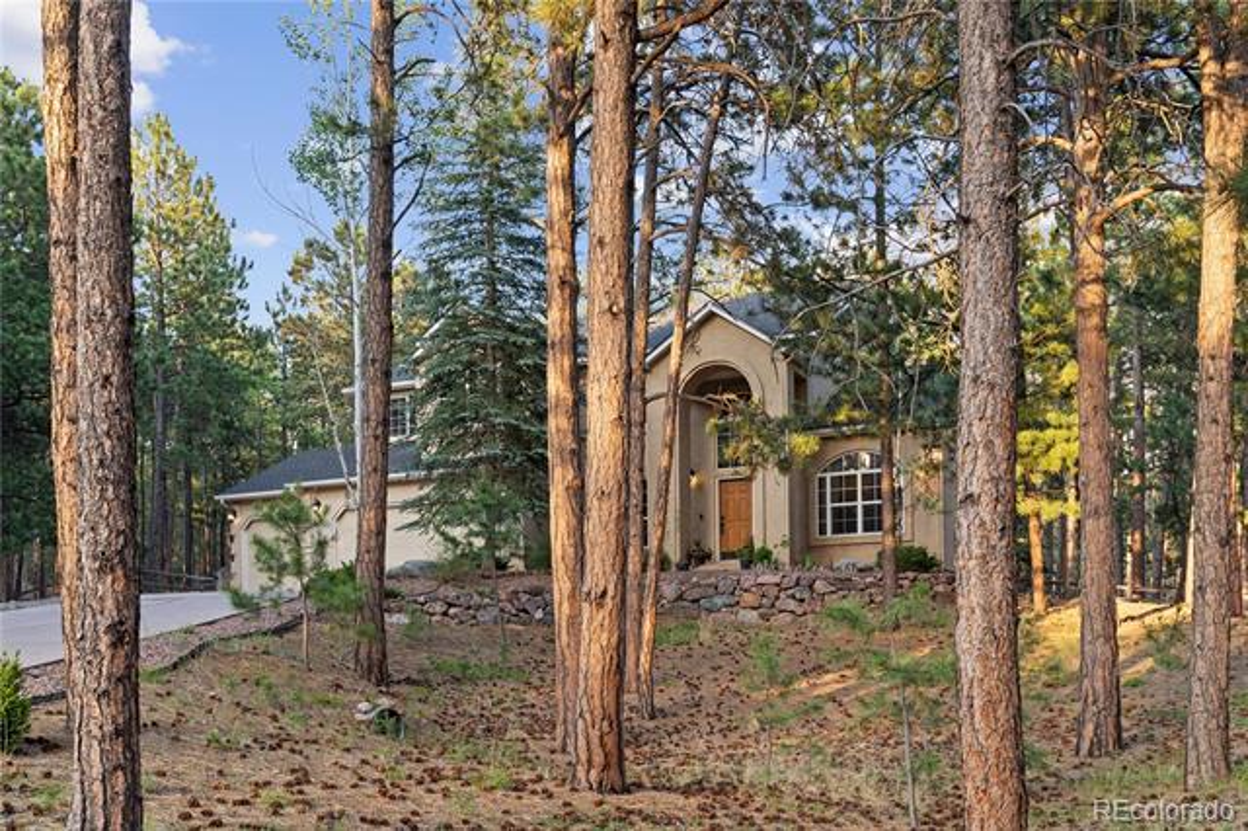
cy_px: 416
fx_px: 1213
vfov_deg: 37.8
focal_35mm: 35
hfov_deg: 54.5
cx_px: 624
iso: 100
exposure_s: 1/10
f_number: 9
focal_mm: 35
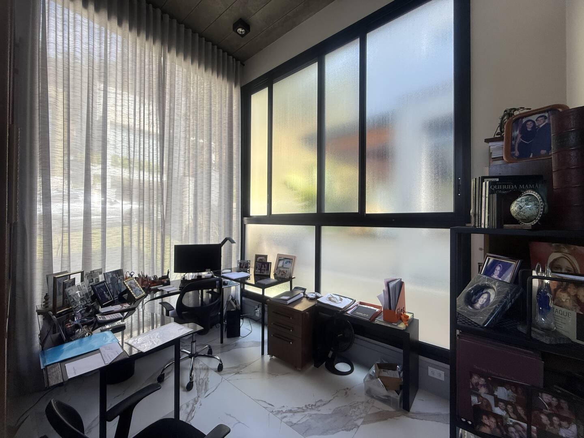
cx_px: 292
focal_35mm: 14
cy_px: 219
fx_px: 236
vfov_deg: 85.7
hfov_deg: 102.1
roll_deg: +0.0
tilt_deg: +1.2
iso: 80
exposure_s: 1/99
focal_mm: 2.22
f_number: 2.2
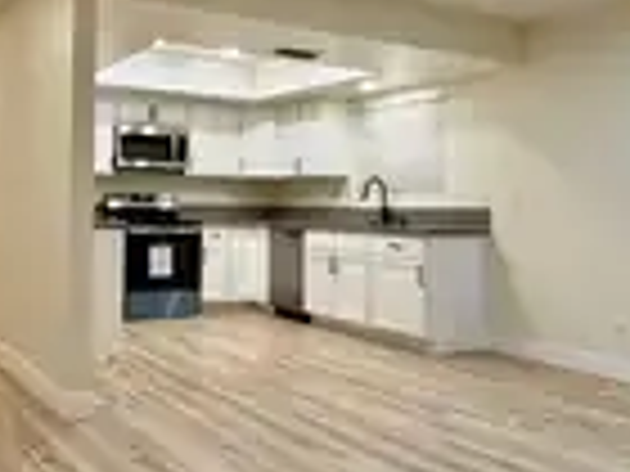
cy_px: 166
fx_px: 728
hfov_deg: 46.6
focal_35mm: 40
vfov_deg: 35.7
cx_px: 256
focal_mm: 2.22
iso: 320
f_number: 2.2
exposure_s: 1/60
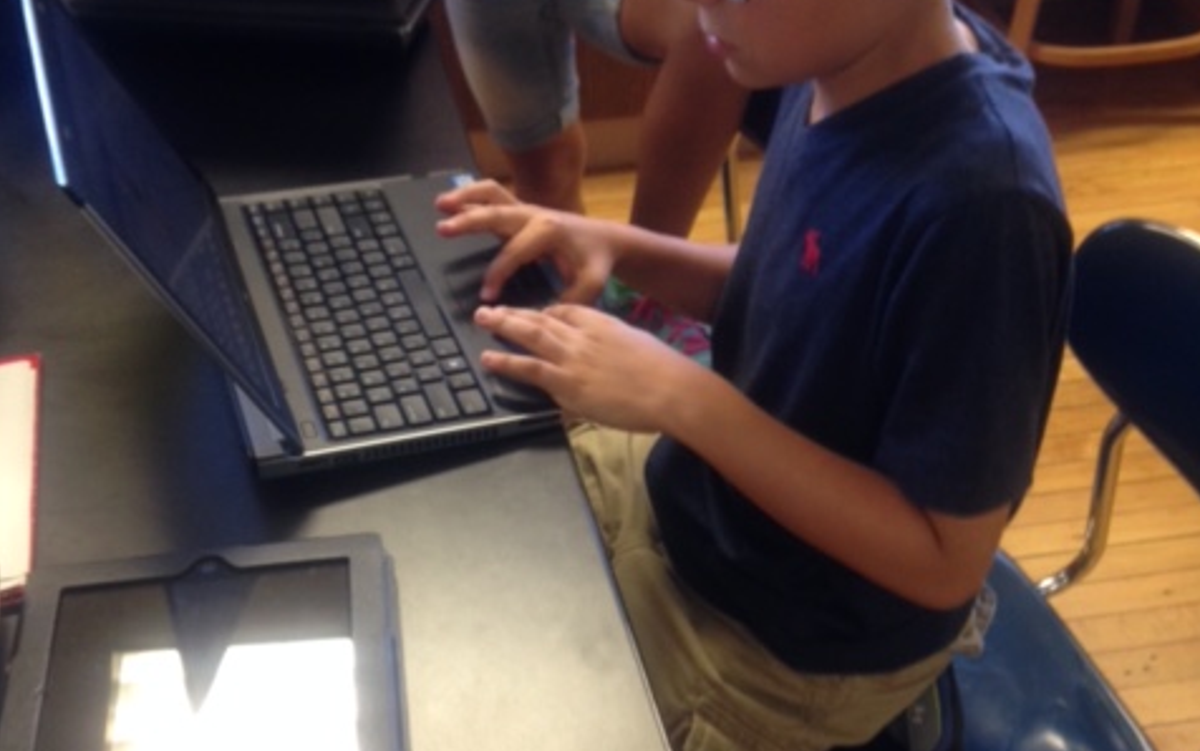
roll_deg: +0.5
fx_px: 1538
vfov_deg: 27.4
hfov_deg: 42.6
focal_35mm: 47
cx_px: 603
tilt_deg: -35.8
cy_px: 446
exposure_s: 1/20
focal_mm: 4.12
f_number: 2.4
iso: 100
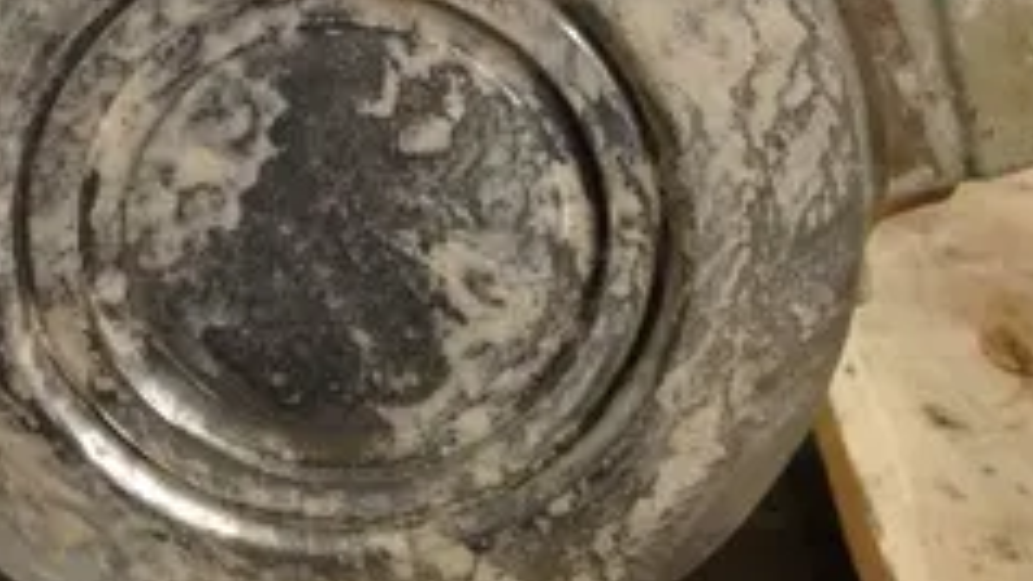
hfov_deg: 32.7
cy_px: 208
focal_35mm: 64
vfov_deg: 18.8
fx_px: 1753
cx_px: 412
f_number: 2.4
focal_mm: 4.28
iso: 160
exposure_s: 1/20
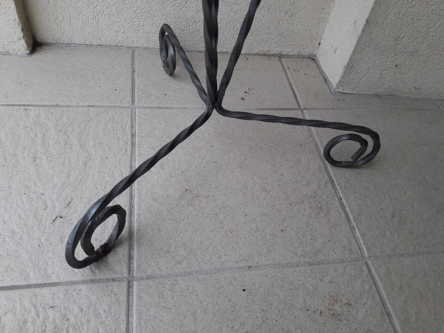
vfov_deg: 49.7
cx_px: 222
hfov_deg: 63.4
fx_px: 359
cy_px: 166
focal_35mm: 28
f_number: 1.9
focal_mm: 3.7
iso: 40
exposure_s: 1/127
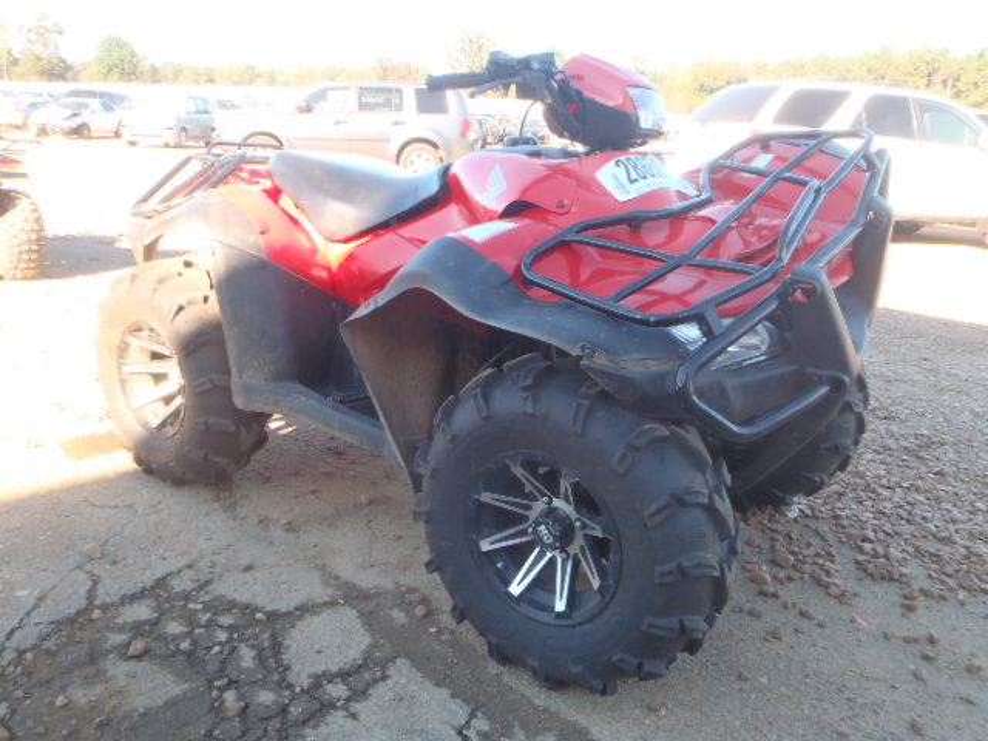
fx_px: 799
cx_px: 494
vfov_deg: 49.7
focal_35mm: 28
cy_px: 370
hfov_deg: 63.4
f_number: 4.5
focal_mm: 5
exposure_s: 1/50
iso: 80
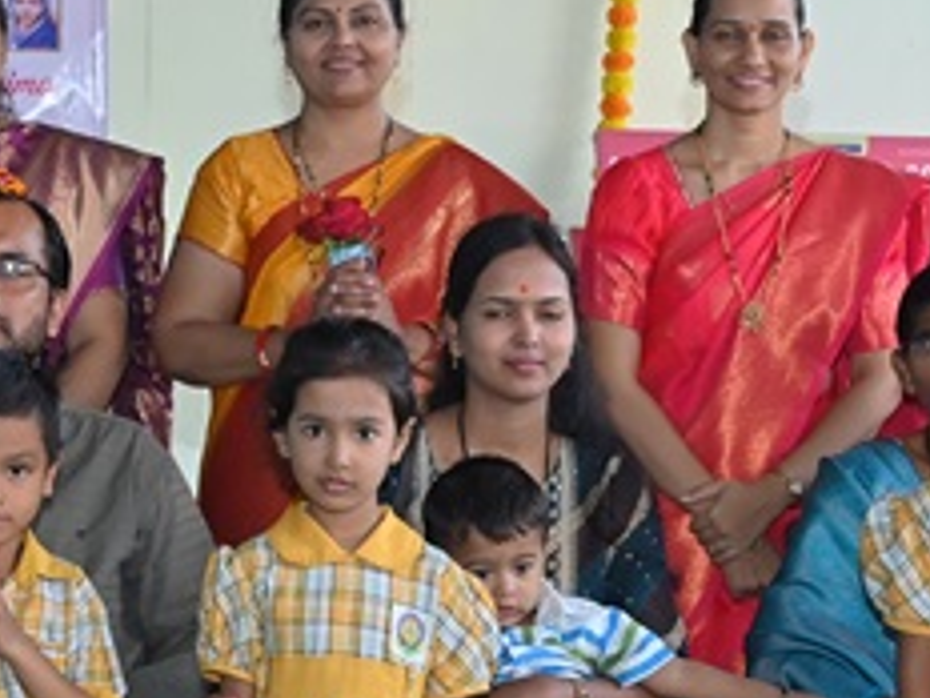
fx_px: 3224
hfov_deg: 16.4
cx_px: 353
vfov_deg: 12.3
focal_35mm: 120
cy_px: 291
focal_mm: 29
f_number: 6.3
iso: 1250
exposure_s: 1/200
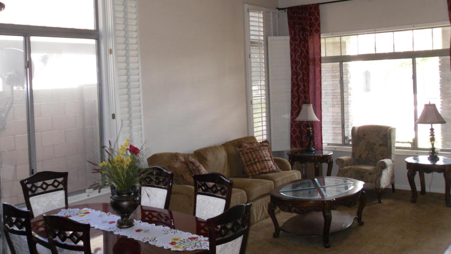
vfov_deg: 23.0
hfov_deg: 39.9
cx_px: 223
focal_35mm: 52
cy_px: 101
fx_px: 622
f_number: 3.5
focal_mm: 6.3
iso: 400
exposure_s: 1/45
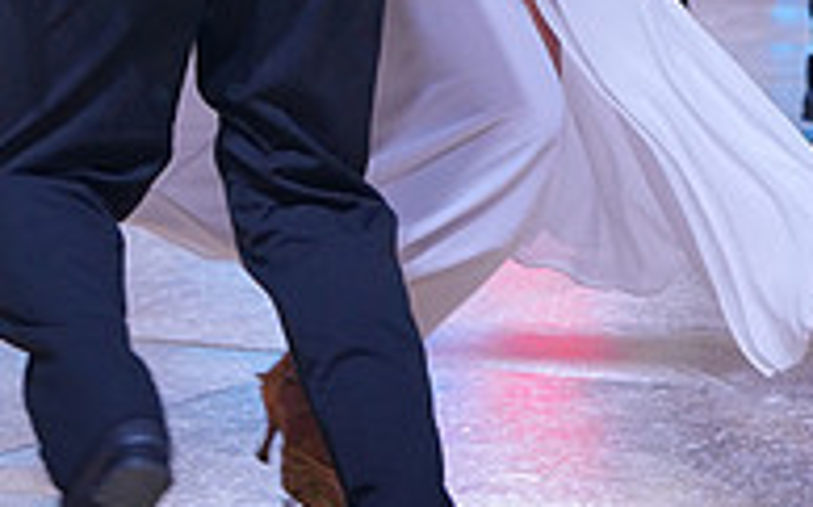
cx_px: 409
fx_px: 4717
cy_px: -277
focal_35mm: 213
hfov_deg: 9.9
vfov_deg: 6.1
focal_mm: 70
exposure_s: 1/400
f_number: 5.6
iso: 1250
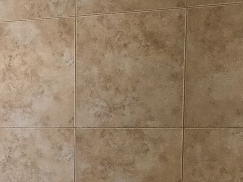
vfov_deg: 14.4
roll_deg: +0.2
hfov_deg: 19.2
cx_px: 12
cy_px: 202
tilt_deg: -7.0
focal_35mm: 100
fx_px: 702
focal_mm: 4.15
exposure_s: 1/100
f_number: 2.2
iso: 40
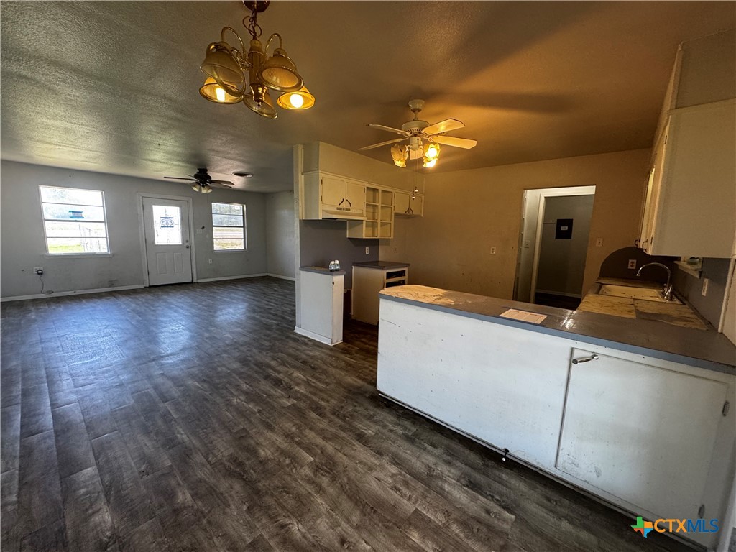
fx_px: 298
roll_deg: +1.0
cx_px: 368
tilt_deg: -7.9
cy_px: 276
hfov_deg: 102.1
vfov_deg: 85.7
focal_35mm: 14
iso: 200
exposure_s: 1/120
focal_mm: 2.22
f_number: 2.2
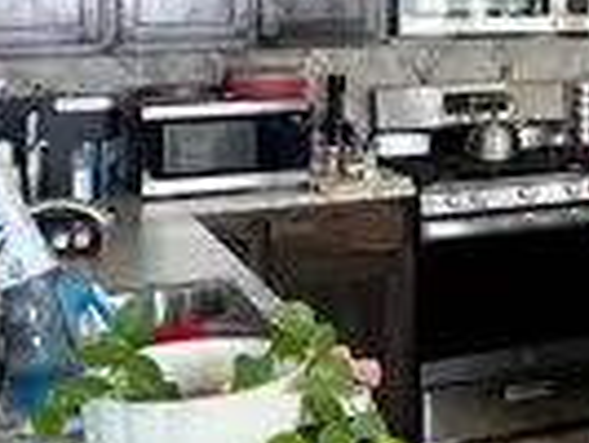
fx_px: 1328
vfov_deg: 18.3
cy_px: -35
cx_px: 757
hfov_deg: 22.5
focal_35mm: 78
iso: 160
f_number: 1.6
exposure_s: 1/60
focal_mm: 5.96
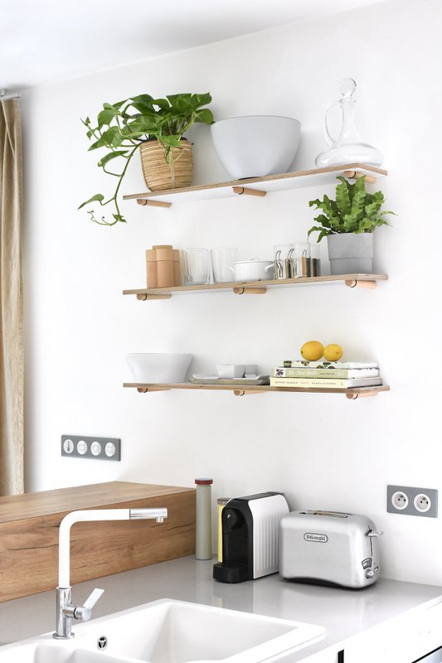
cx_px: 221
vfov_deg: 37.9
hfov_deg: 25.7
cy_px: 332
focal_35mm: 52
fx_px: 967
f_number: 5.6
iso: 1250
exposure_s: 1/50
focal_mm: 35
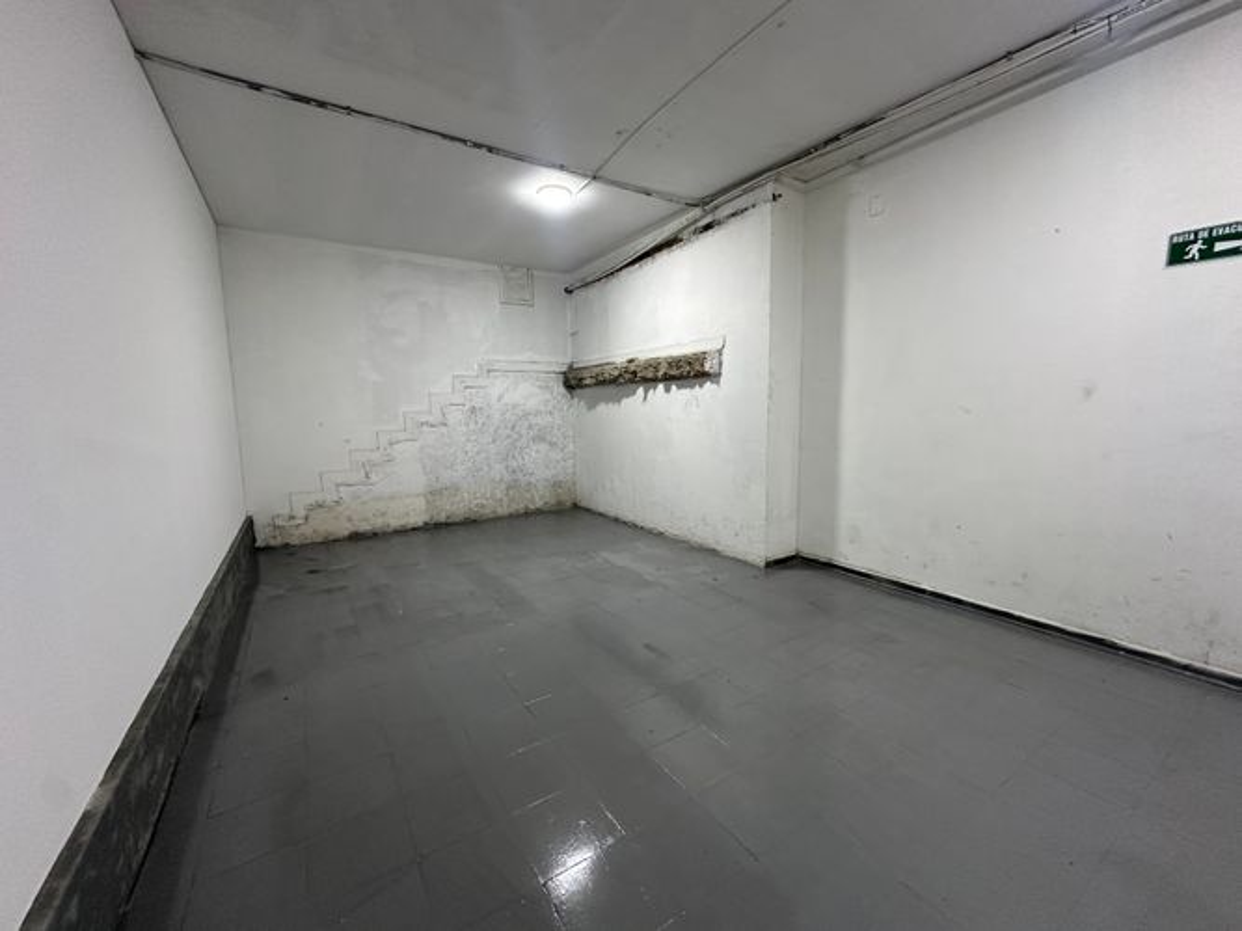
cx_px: 621
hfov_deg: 102.1
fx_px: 502
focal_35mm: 14
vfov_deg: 85.7
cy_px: 466
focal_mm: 2.22
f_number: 2.2
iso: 250
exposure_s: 1/120
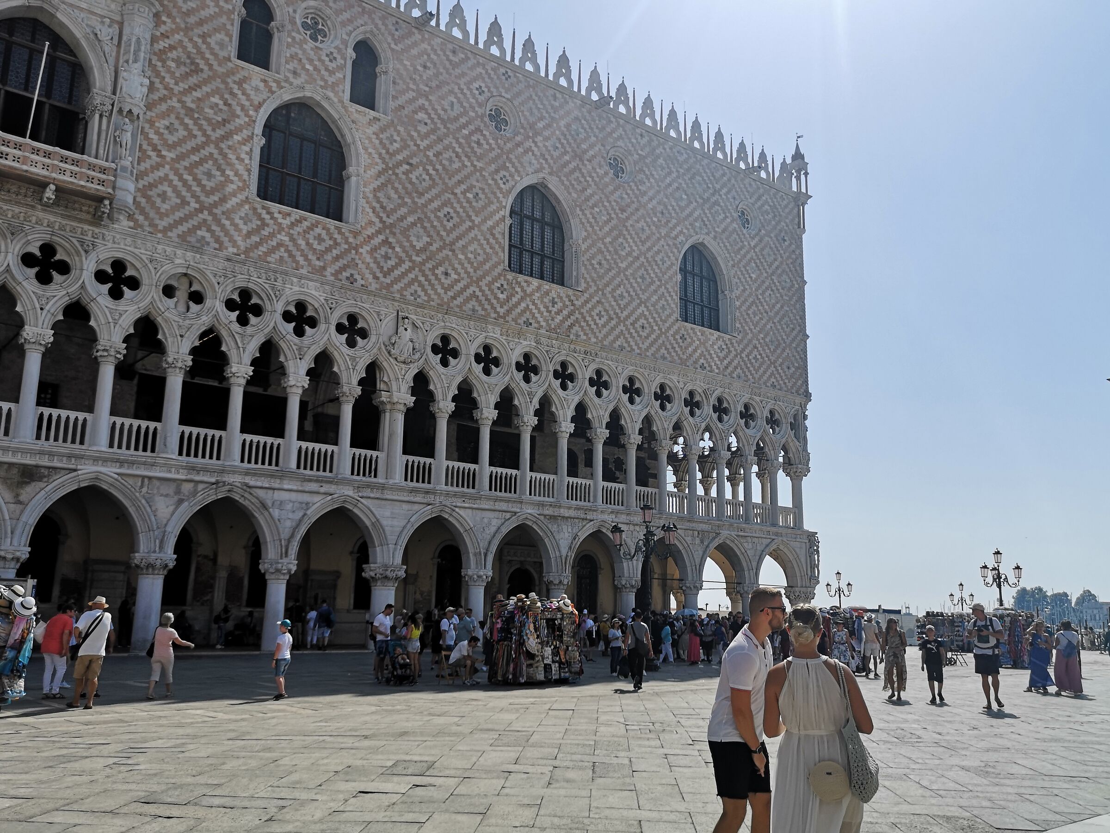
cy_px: 416
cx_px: 555
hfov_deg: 65.3
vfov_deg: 51.4
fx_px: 866
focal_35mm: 27
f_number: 1.8
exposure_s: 1/3115
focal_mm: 5.58
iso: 50
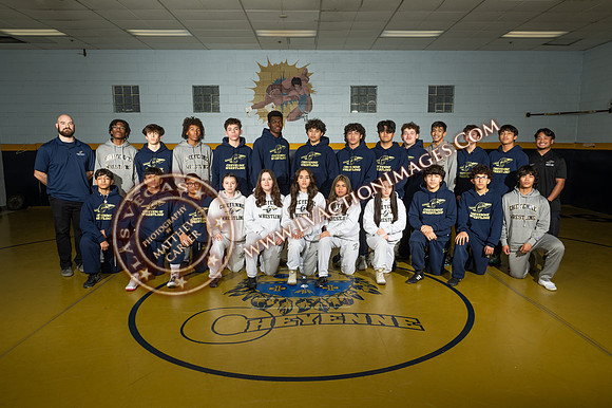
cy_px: 218
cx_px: 317
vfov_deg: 49.4
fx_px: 443
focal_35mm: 26
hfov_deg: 69.3
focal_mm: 24
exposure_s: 1/160
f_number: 8
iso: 125
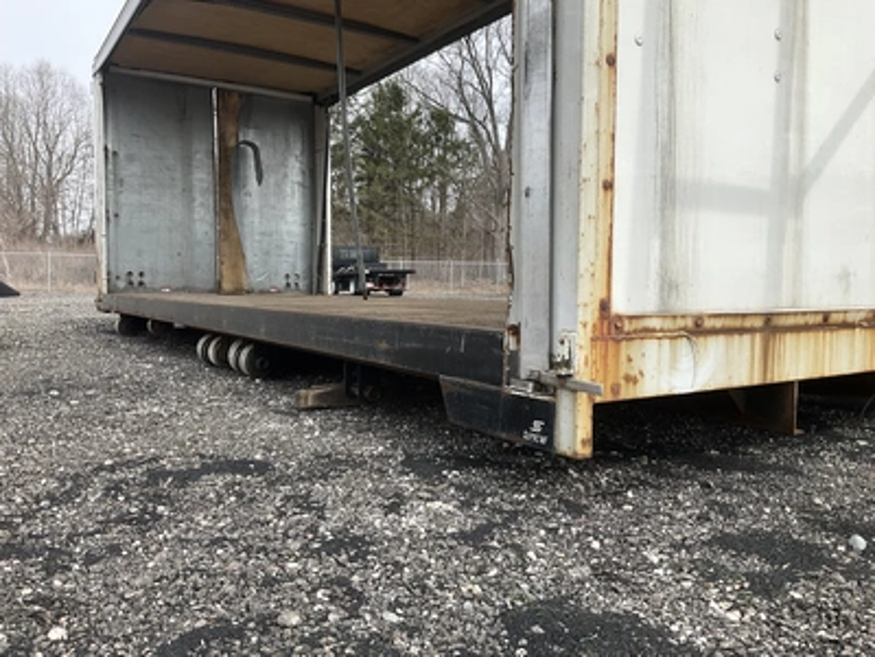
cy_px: 328
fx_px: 733
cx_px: 438
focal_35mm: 29
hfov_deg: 61.7
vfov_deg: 48.2
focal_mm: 3
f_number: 1.8
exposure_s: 1/1035
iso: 25
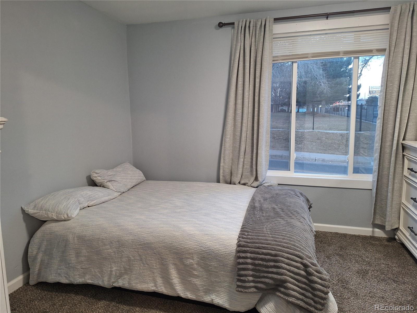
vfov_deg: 58.9
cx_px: 208
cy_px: 156
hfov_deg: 73.9
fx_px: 277
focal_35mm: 23
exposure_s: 1/40
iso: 200
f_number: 1.8
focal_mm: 5.54
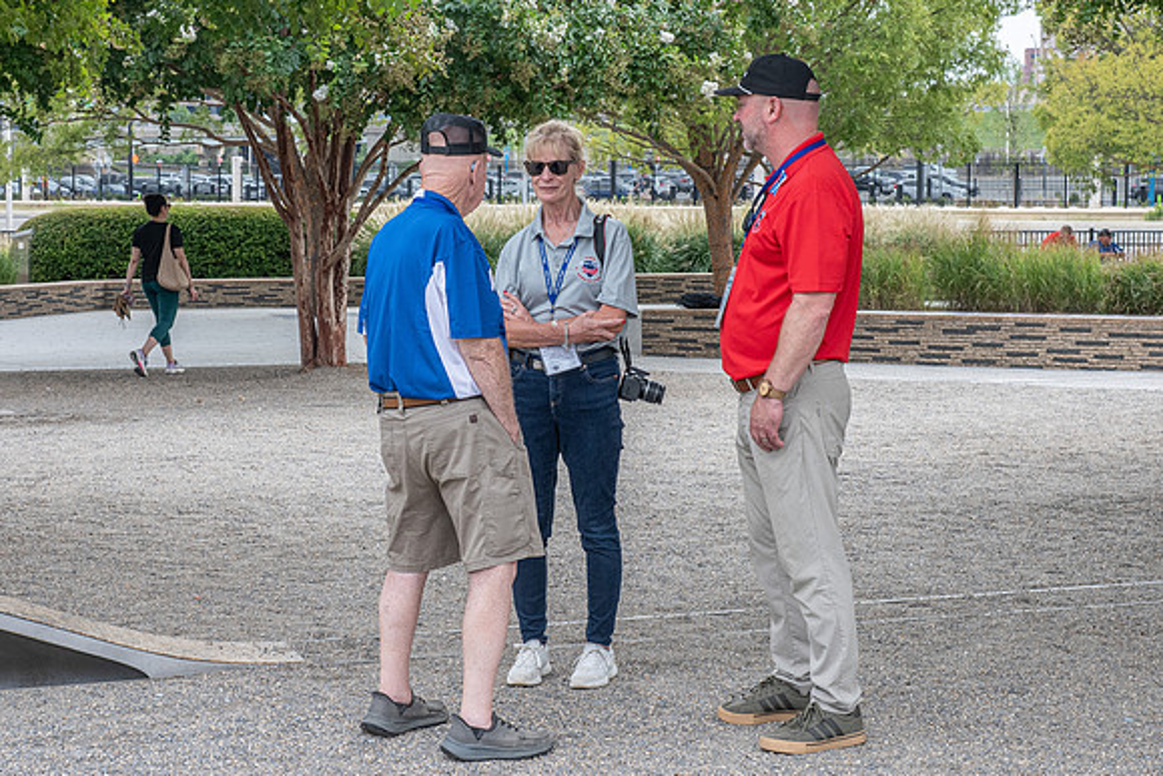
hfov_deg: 30.4
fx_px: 2139
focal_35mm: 66
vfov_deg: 20.5
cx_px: 560
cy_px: 305
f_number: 9
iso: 900
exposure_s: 1/320
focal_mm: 52
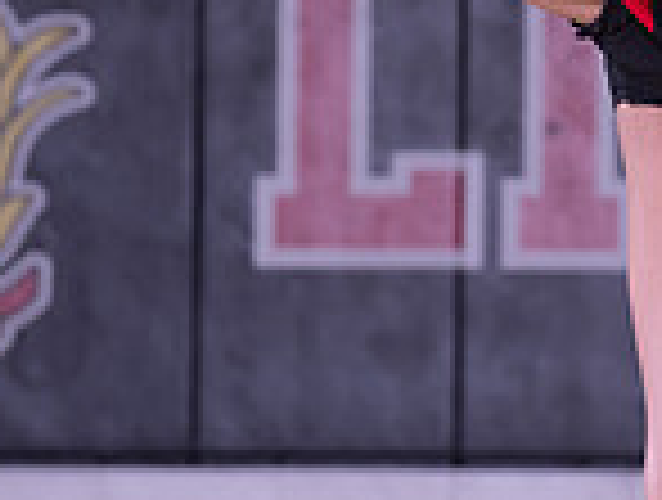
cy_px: -280
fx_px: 8090
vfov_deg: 3.5
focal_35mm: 422
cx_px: 1068
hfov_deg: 4.6
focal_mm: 70
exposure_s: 1/125
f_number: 3.5
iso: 125
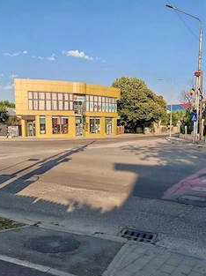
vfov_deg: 56.5
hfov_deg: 43.7
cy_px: 162
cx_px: 77
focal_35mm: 32
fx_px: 254
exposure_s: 1/5000
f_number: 2
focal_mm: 6.83
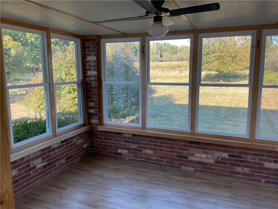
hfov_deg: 61.7
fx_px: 233
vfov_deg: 48.2
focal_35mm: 29
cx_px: 139
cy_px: 104
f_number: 1.8
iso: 25
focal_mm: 3
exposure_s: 1/120
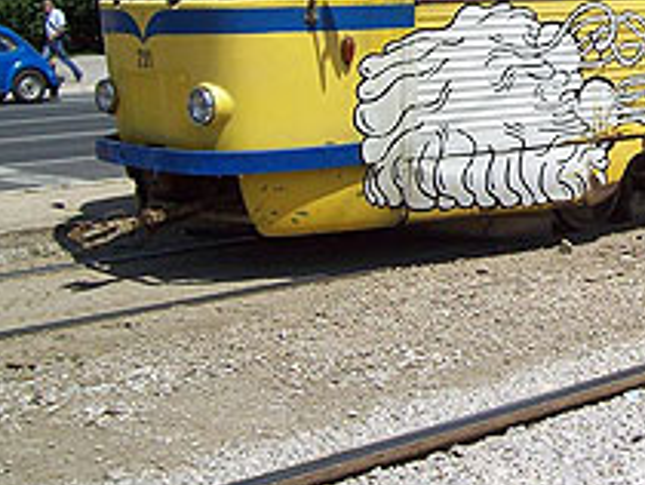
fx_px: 1436
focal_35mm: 77
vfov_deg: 18.6
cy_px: -9
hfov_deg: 24.1
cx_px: 663
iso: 80
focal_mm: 6
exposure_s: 1/798
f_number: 4.8
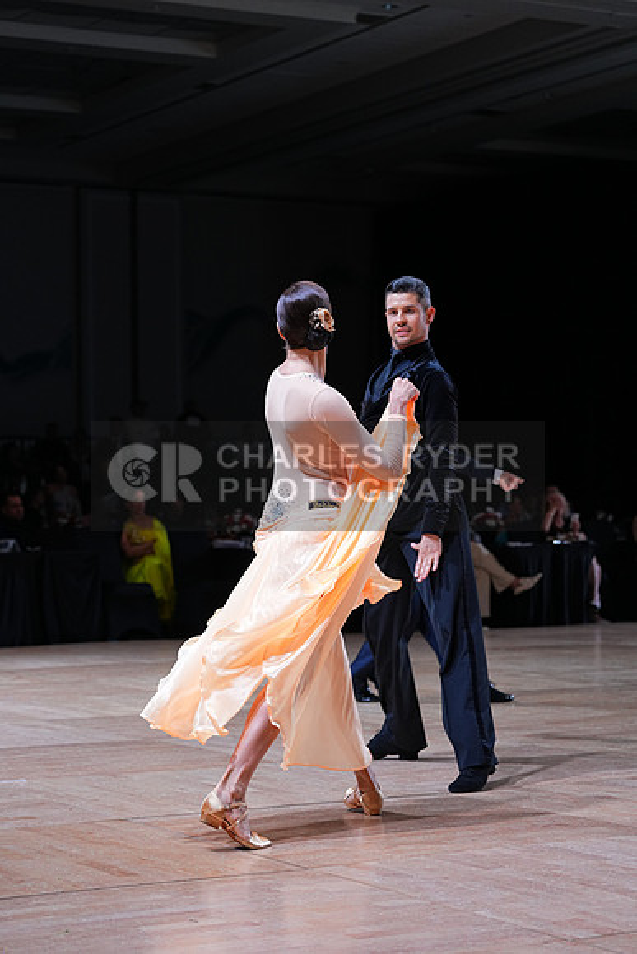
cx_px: 318
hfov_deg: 17.1
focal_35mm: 80
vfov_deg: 25.4
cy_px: 477
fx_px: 2122
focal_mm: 80
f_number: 4
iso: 800
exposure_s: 1/400
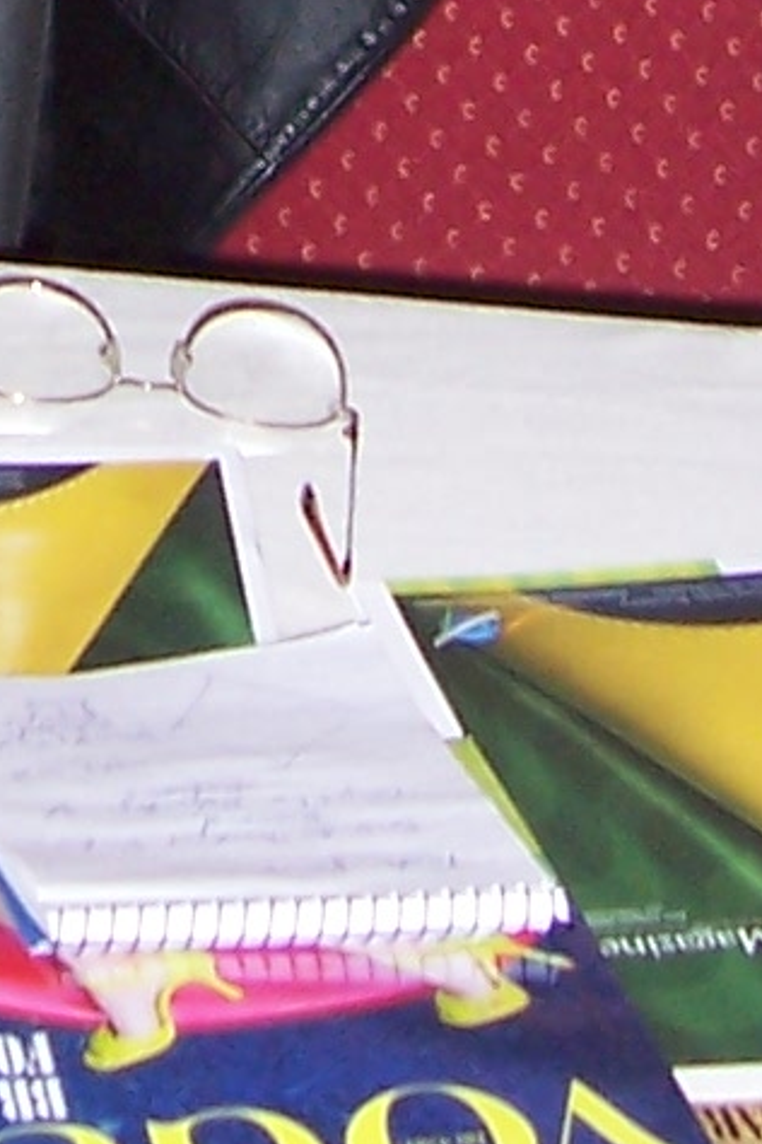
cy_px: -1228
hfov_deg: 7.5
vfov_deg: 10.3
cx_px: -210
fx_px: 5778
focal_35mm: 182
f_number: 3
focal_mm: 6
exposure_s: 1/60
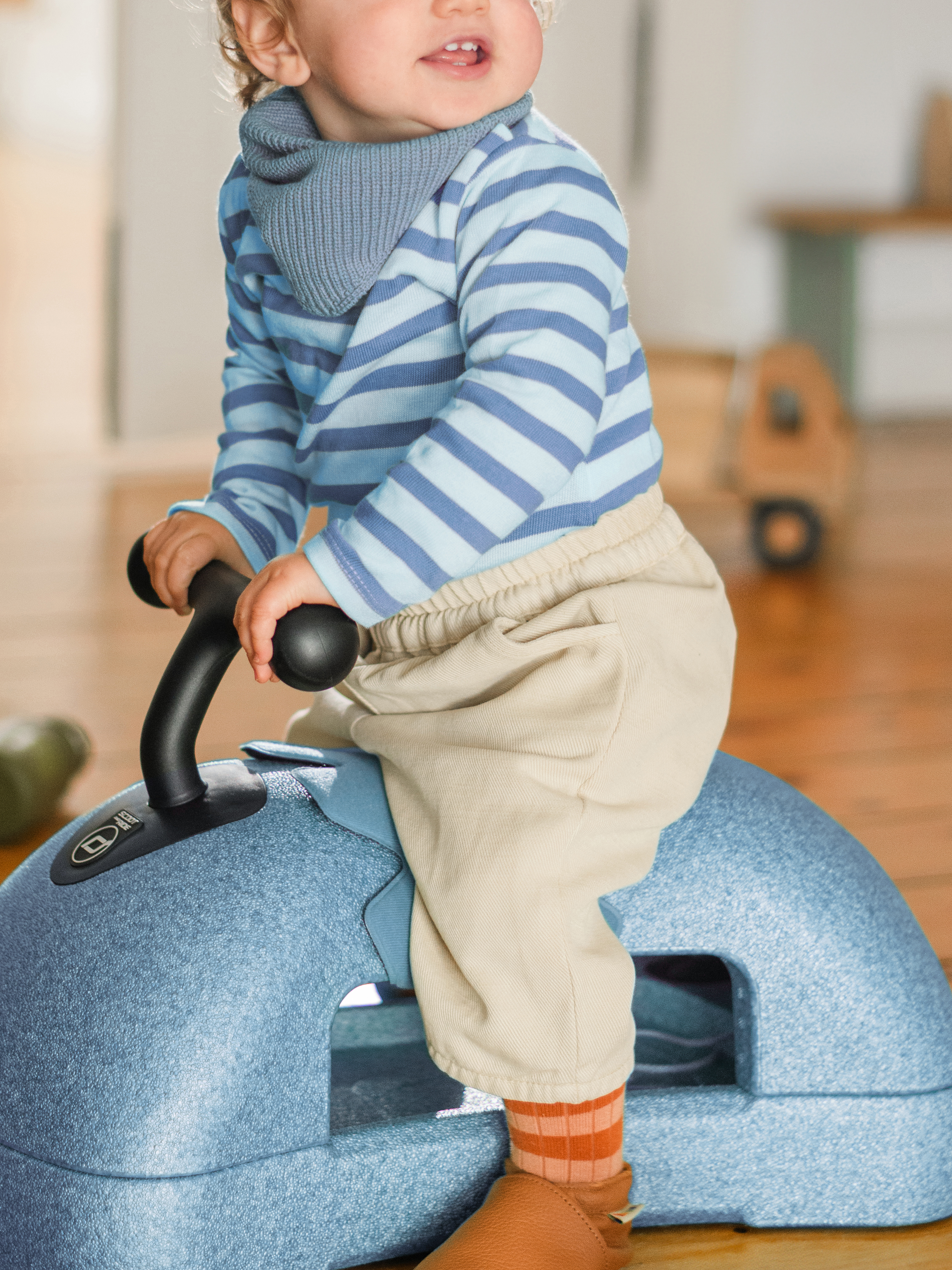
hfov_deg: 15.2
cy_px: 415
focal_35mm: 97
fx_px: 3557
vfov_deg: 20.2
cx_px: 428
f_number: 2
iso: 640
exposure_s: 1/125
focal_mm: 50
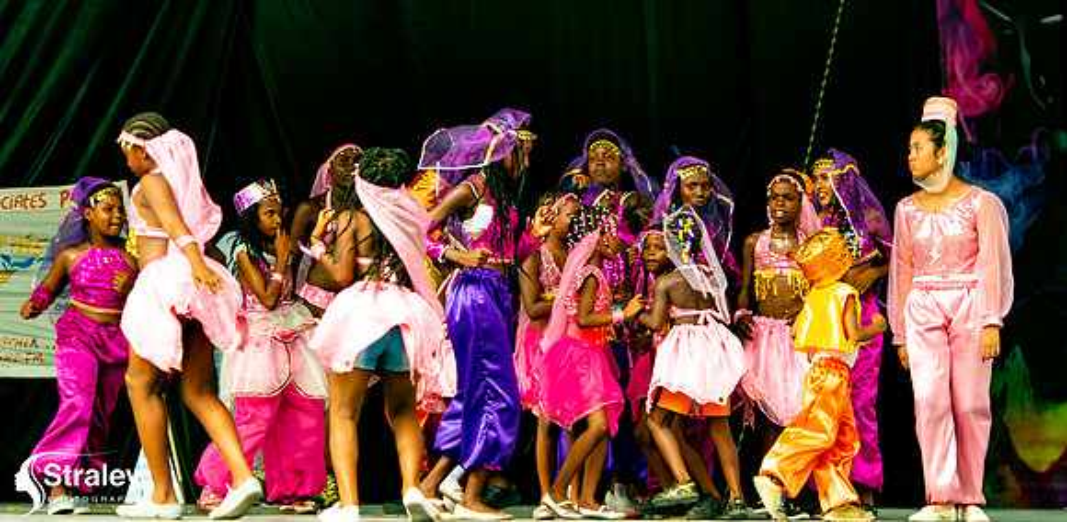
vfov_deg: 5.4
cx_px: 638
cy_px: 203
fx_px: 5531
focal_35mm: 201
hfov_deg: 11.0
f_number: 5.6
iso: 160
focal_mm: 116
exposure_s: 1/200
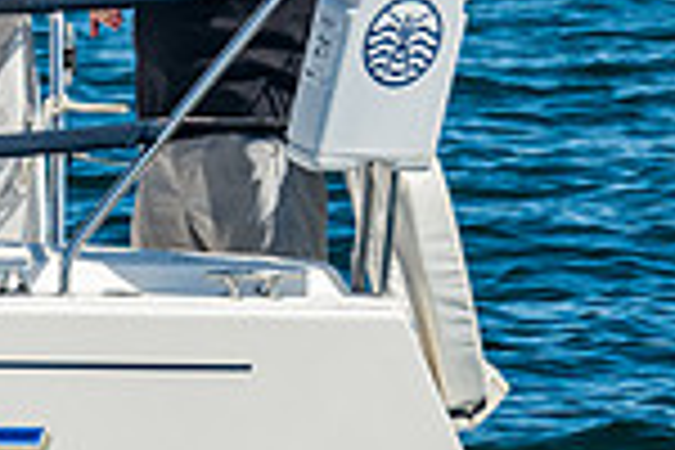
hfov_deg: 1.9
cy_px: -122
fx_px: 20867
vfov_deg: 1.2
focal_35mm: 1113
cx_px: -496
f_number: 10
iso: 400
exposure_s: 1/320
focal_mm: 200
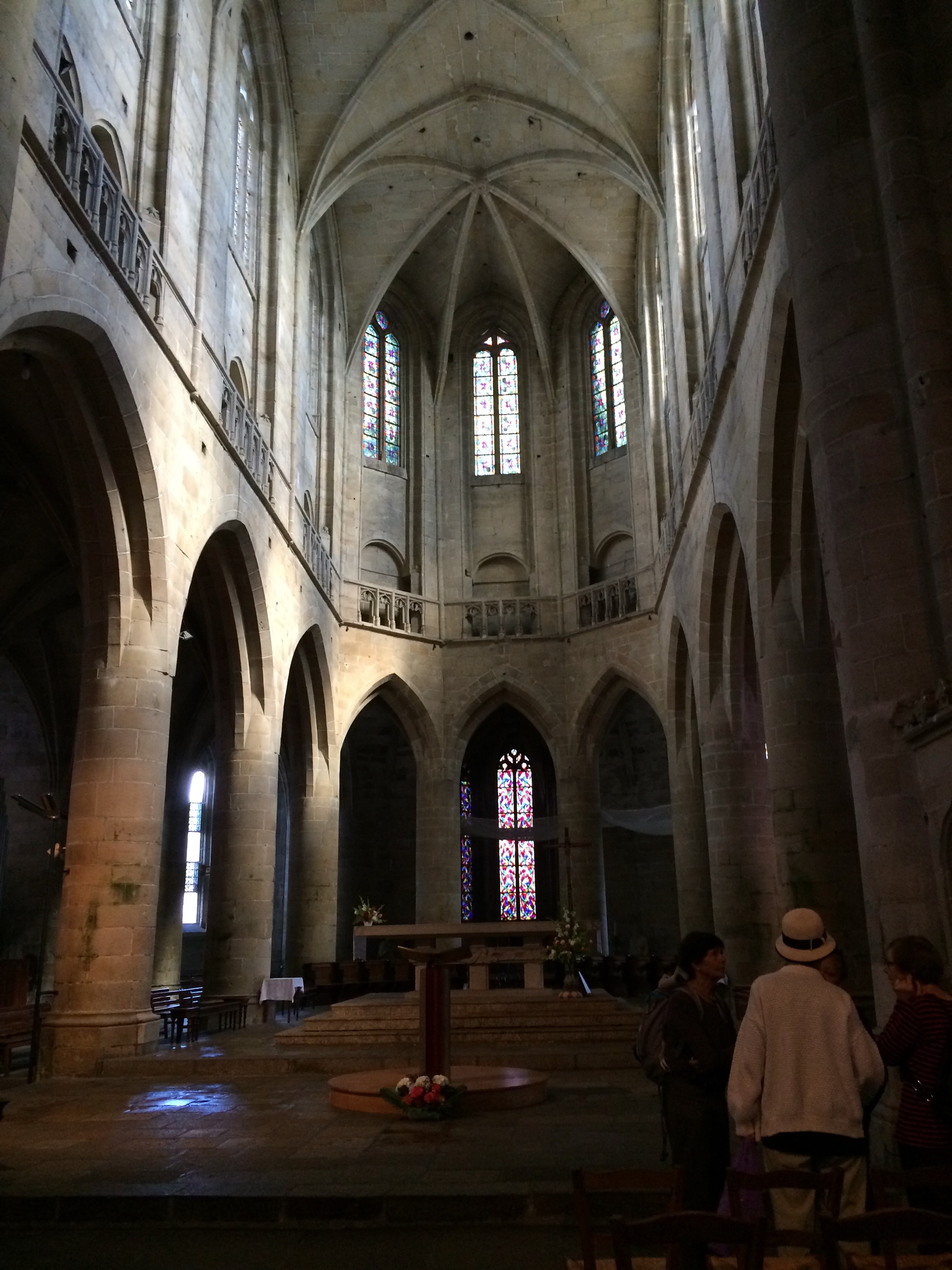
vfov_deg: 61.7
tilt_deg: +15.1
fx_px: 1063
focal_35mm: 29
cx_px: 476
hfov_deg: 48.2
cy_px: 635
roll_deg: +2.3
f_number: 2.2
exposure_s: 1/30
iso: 200
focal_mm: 4.15
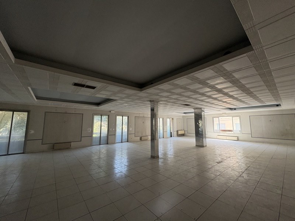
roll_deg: +0.2
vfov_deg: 85.7
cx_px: 148
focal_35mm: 14
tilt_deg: +7.0
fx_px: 119
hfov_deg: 102.1
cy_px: 110
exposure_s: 1/99
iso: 160
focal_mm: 2.22
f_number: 2.2
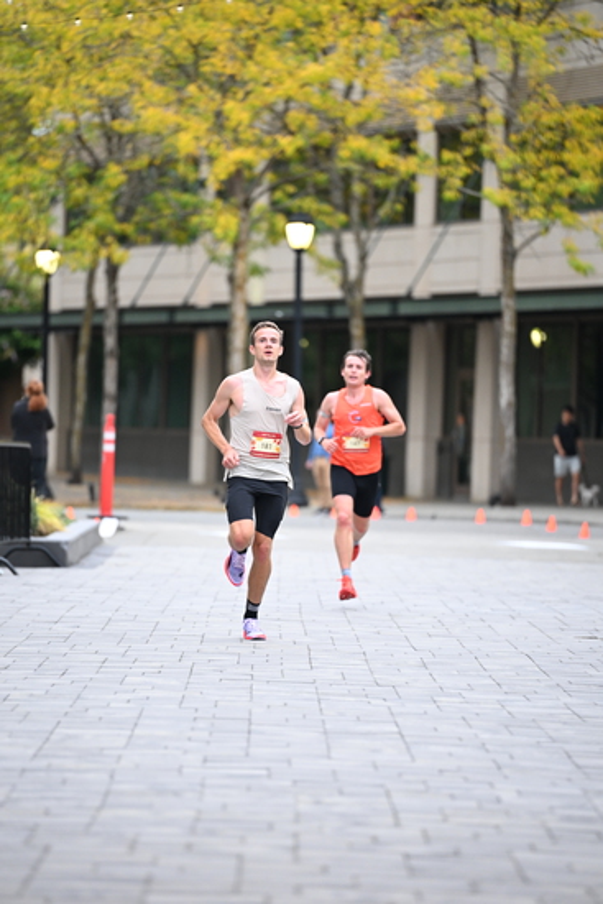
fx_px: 4896
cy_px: 452
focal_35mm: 195
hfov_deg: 7.0
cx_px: 302
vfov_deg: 10.5
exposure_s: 1/640
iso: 1600
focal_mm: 195
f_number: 2.8
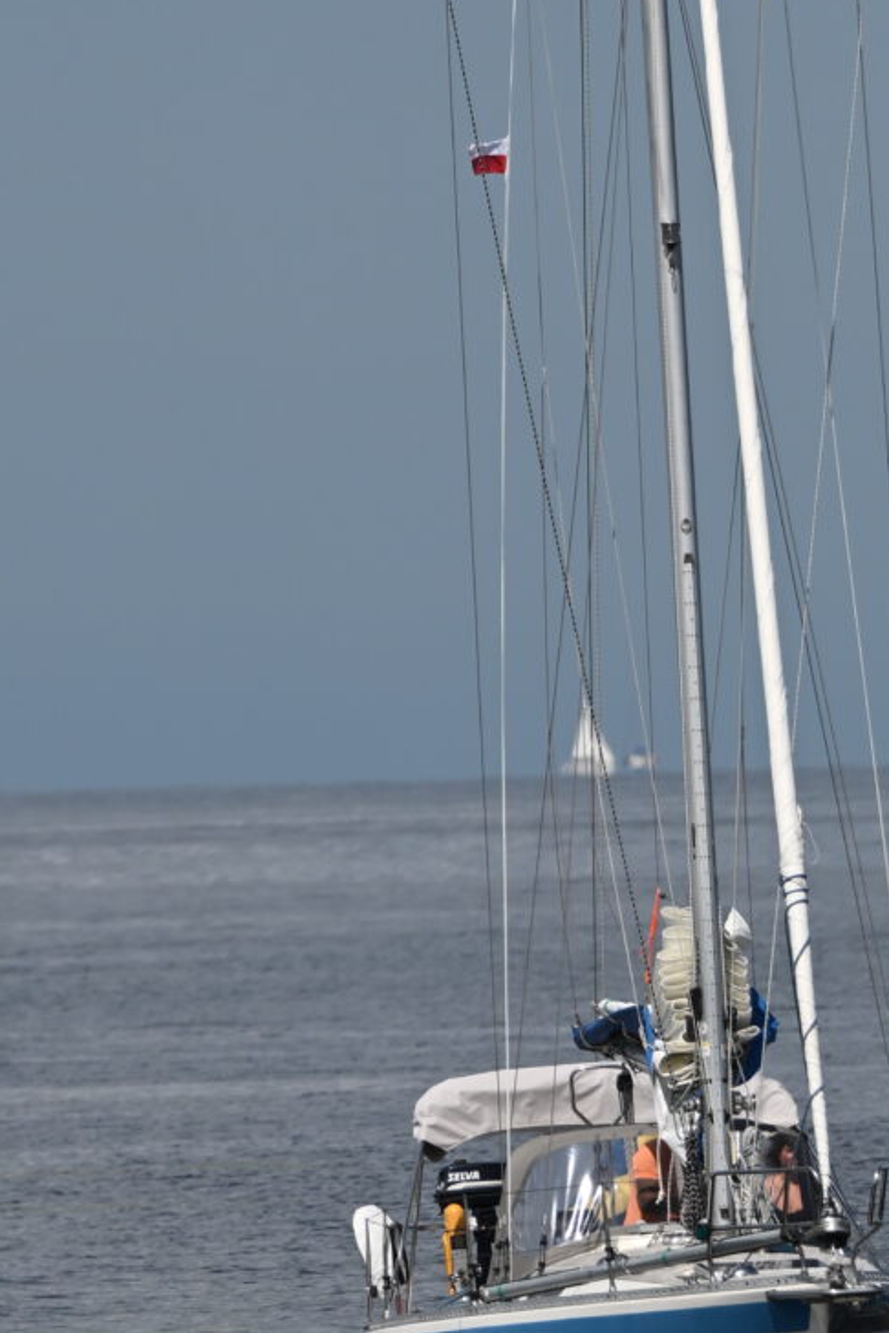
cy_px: 91
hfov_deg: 1.1
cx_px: 385
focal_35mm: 1299
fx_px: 48113
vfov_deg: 1.6
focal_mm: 370
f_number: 6
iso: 100
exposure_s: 1/1250
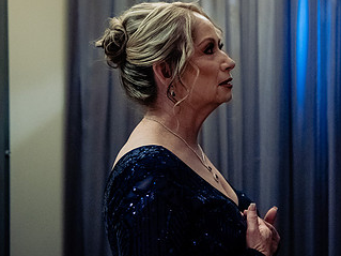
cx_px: 305
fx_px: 827
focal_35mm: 84
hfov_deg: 22.7
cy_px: 102
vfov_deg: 17.5
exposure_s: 1/125
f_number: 2.8
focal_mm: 48
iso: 6400
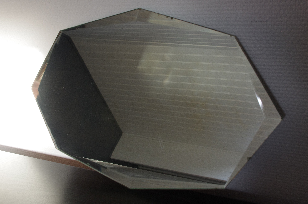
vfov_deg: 36.8
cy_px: 102
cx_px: 154
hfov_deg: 53.2
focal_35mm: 36
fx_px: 308
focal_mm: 24.38
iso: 800
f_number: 8
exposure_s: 1/15
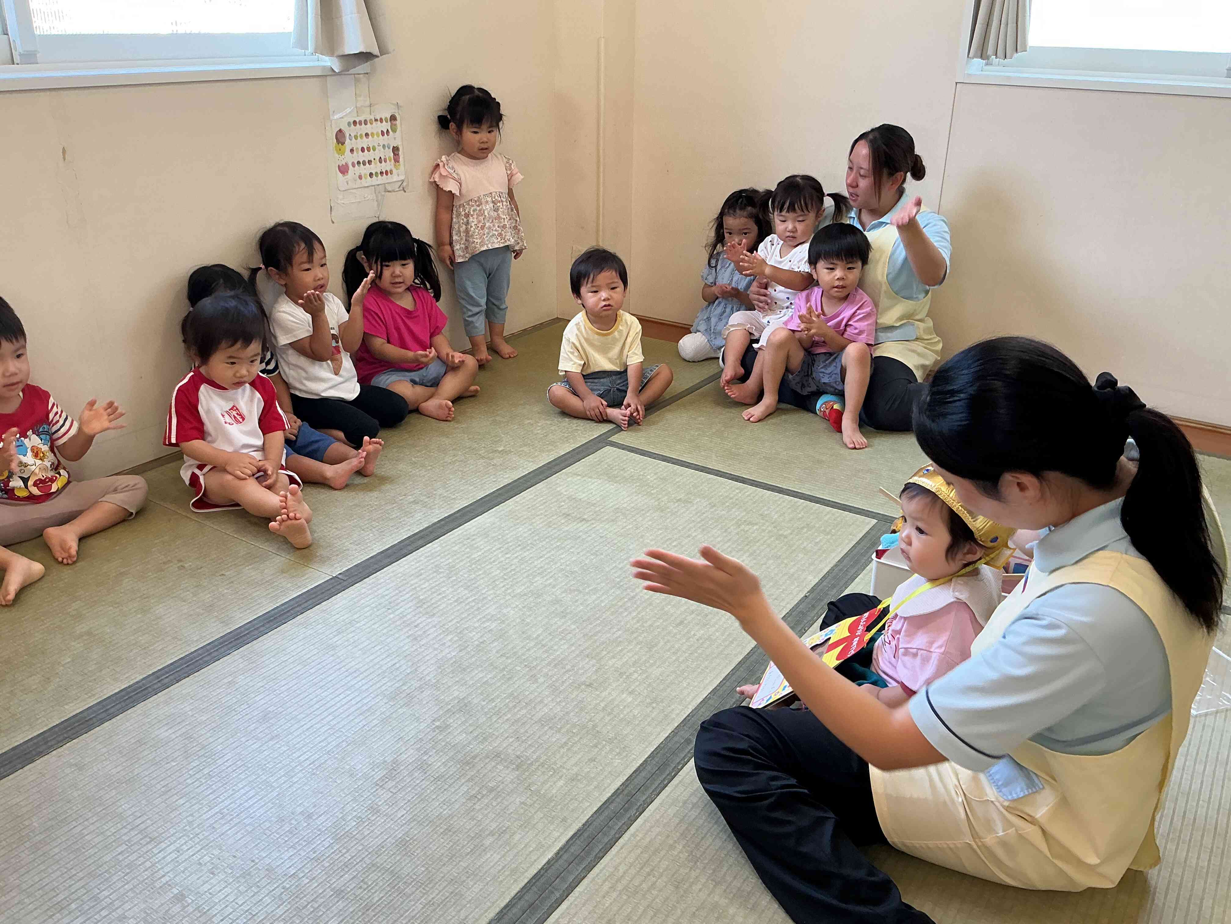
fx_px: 1031
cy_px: 462
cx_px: 616
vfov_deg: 48.2
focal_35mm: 29
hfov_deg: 61.7
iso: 40
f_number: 1.8
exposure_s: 1/60
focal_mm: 3
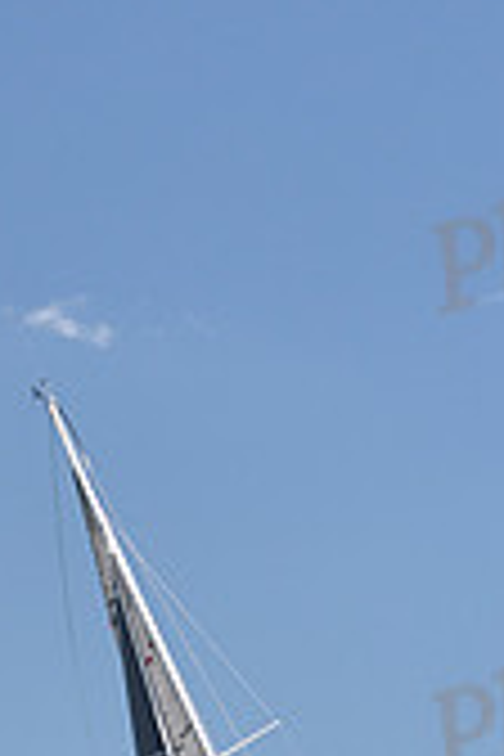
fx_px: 5061
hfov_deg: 5.7
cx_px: 200
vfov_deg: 8.5
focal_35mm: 241
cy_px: 495
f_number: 4.5
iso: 320
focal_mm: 70
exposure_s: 1/800
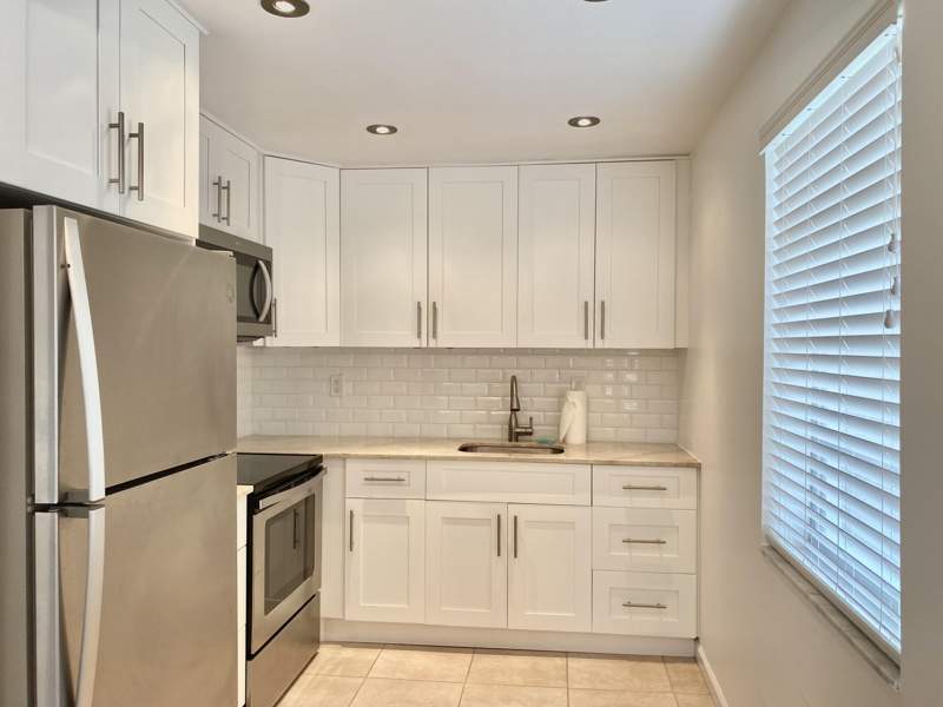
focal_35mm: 26
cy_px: 354
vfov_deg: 53.1
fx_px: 708
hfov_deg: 67.3
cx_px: 472
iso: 64
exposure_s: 1/60
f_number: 1.8
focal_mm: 4.25
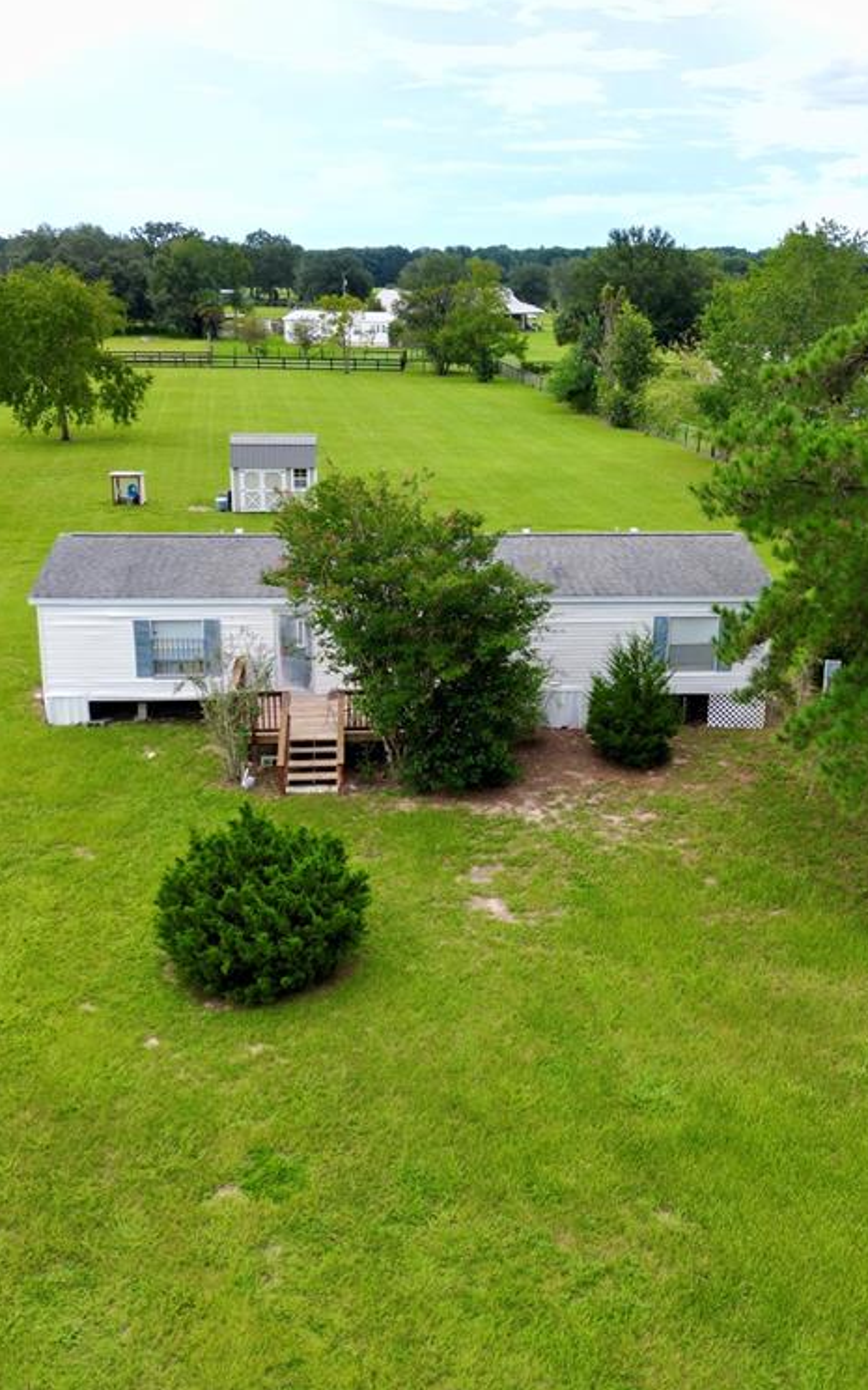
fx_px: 1325
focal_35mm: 35
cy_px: 676
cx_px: 472
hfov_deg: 36.3
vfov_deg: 55.3
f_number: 1.7
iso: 100
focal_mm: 6.72
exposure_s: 1/500
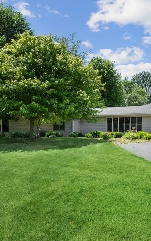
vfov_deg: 62.9
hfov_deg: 39.0
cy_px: 120
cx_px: 135
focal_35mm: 30
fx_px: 197
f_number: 10
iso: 200
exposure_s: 1/400
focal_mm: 19
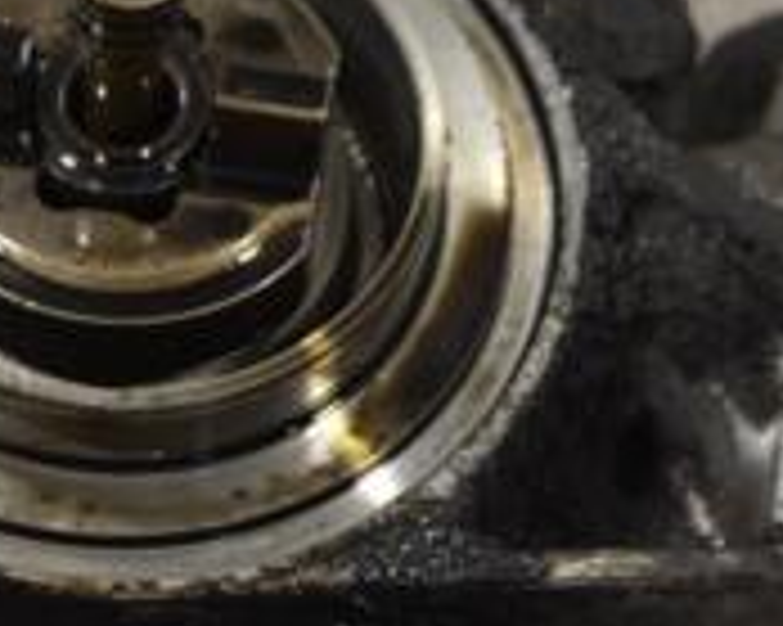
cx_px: 22
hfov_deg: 7.2
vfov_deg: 5.8
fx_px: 6198
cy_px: 342
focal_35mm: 268
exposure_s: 1/30
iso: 200
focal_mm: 55
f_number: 5.6
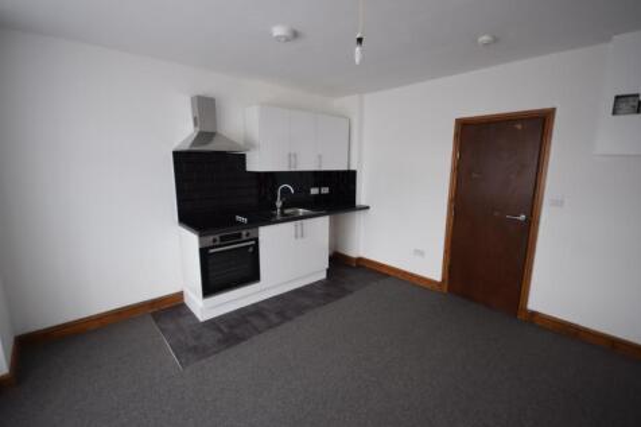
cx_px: 320
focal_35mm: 15
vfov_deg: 77.3
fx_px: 267
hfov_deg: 100.4
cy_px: 214
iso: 400
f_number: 4.5
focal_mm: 10
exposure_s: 1/80
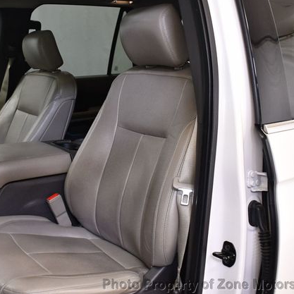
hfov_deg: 35.7
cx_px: 94
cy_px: 147
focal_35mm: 47
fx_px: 452
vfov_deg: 36.1
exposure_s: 1/125
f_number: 3.5
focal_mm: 18
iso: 1100
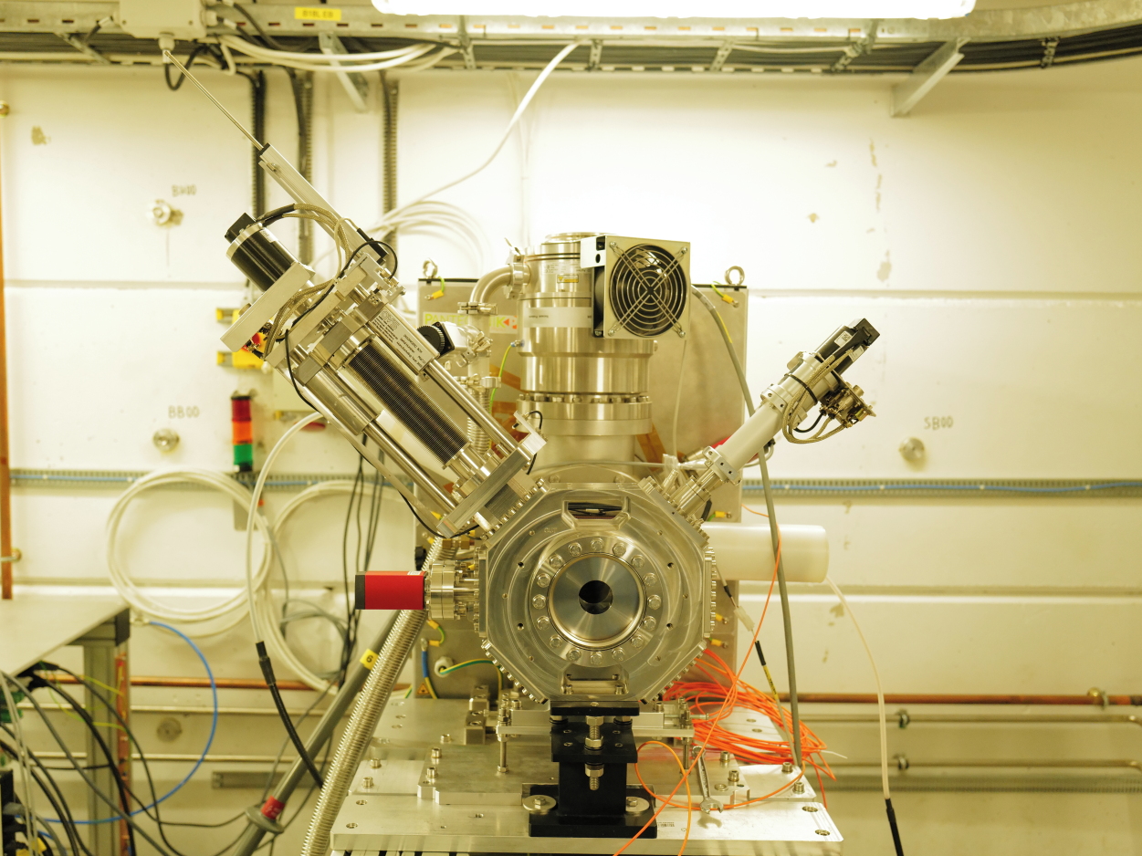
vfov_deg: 45.4
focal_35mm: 31
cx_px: 555
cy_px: 423
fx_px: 1023
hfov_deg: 58.3
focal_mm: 28
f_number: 3.5
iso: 2500
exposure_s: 1/125
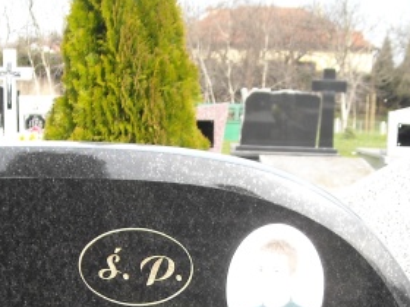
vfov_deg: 17.9
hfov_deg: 24.4
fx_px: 948
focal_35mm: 80
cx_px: 168
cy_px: 325
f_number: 2.8
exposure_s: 1/228
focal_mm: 5.7
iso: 64
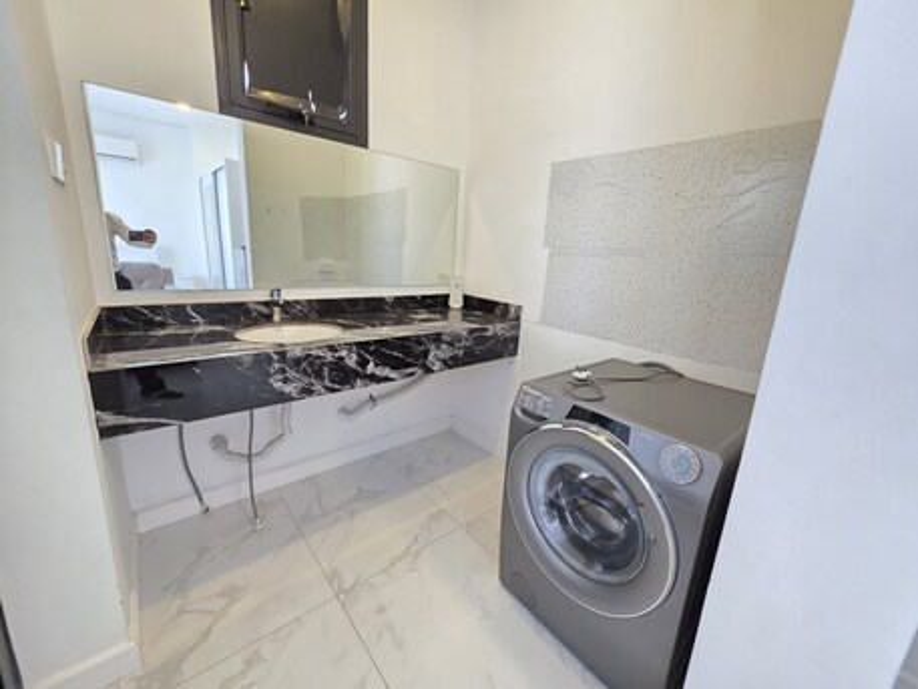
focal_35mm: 13
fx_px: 345
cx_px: 459
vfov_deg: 89.9
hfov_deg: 106.2
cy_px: 344
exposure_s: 1/50
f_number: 1.9
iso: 200
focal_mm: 2.2
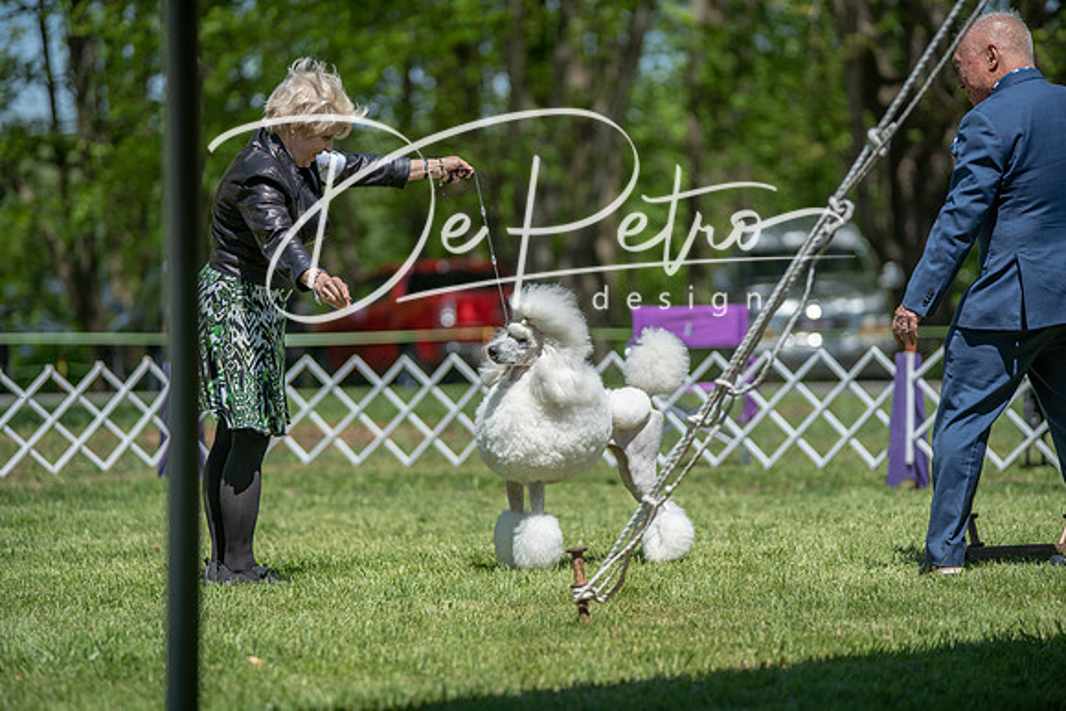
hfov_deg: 13.7
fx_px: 4442
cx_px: 533
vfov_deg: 9.2
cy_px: 356
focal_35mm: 150
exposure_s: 1/1000
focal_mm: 150
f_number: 3.2
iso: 100
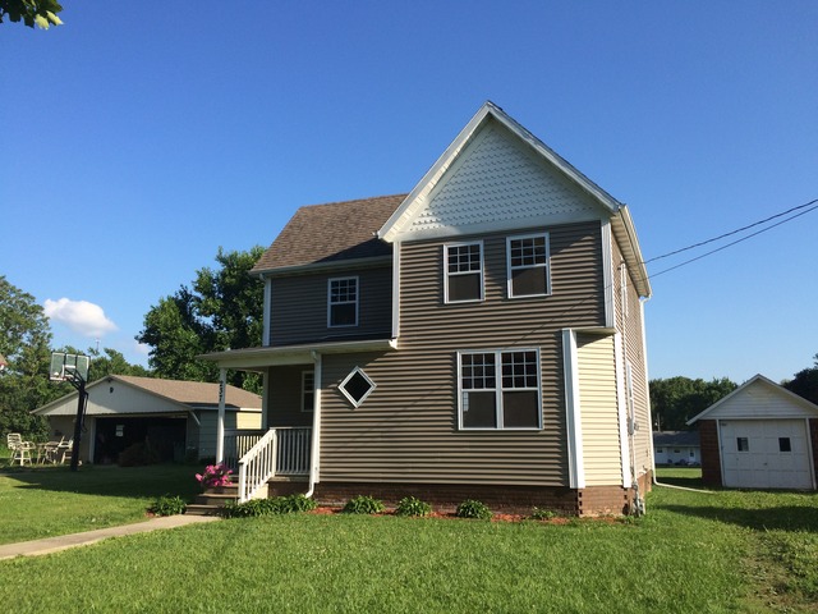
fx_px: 685
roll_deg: +0.6
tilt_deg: +11.4
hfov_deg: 61.7
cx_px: 409
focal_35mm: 29
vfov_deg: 48.2
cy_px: 307
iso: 32
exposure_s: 1/1325
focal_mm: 4.15
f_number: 2.2
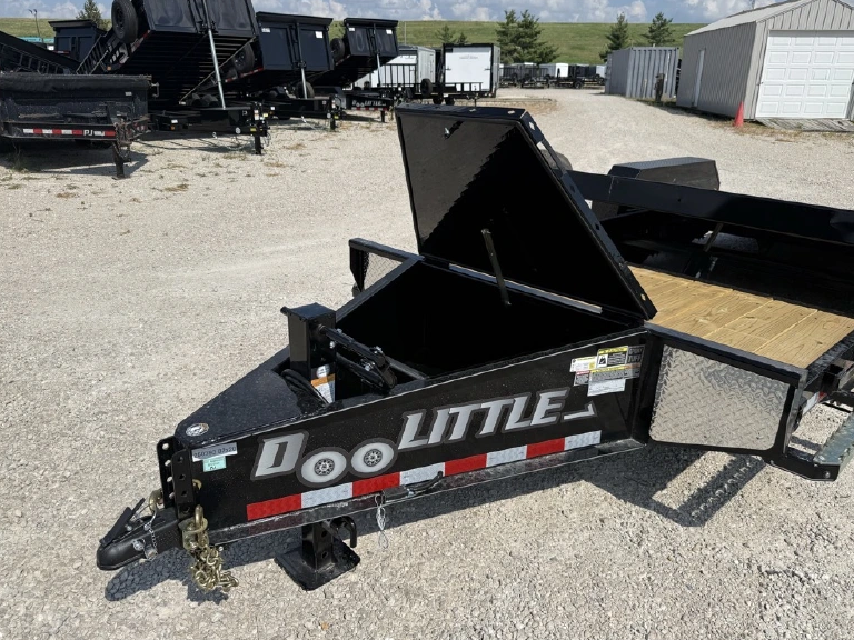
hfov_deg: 69.4
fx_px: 617
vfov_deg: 54.9
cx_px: 431
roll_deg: -1.0
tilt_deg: -21.0
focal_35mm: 25
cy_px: 314
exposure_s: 1/7353
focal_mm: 6.76
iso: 80
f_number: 1.78
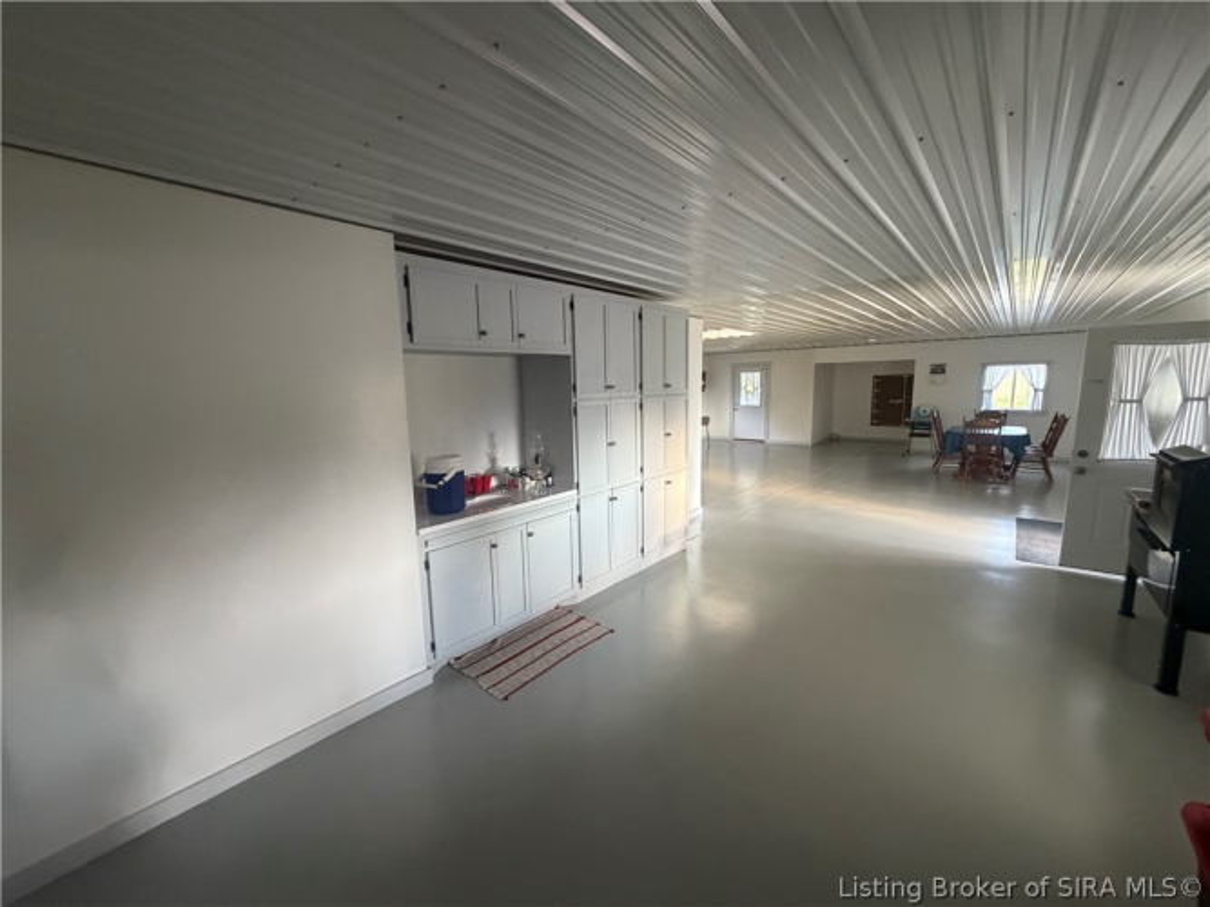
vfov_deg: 85.7
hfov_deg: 102.1
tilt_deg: -6.3
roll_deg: +0.7
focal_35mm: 14
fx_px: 489
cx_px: 605
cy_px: 454
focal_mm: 2.22
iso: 640
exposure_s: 1/60
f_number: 2.2
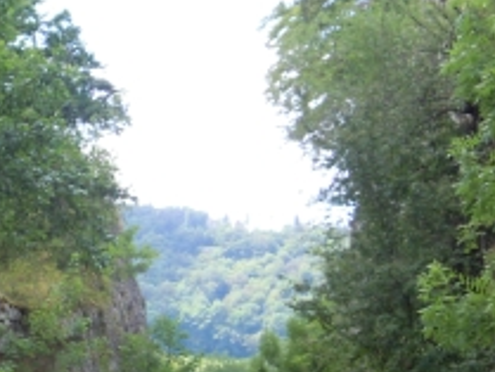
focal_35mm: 107
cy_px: 315
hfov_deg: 17.9
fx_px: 1531
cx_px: -9
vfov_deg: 13.8
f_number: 2.7
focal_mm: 5
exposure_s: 1/320
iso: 100
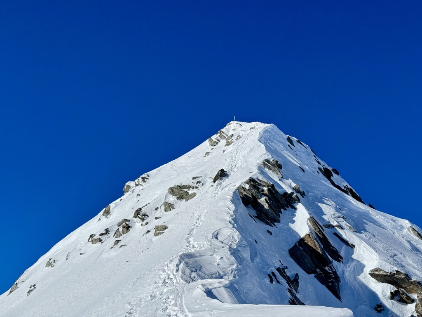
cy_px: 158
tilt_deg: +21.6
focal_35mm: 48
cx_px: 211
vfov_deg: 30.3
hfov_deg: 39.7
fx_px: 585
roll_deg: -2.1
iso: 80
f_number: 1.78
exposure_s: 1/20000
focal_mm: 6.86
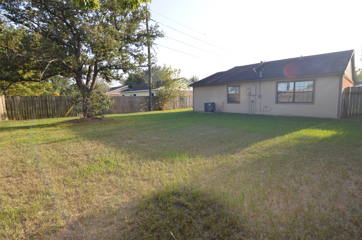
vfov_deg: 72.0
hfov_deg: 95.0
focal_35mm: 16
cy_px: 120
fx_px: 166
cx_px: 181
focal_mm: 11
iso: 100
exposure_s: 1/200
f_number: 4.5
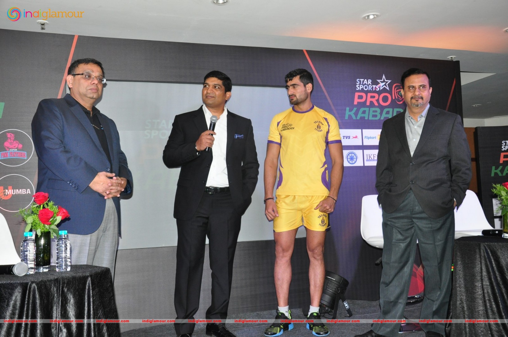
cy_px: 168
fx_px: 507
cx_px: 254
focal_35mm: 36
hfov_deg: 53.2
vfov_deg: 36.8
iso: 800
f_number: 5.6
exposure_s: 1/125
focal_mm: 24
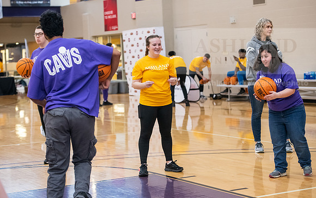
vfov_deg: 15.6
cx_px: 158
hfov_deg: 24.6
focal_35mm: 84
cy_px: 95
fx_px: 724
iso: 3200
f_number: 3.5
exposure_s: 1/200
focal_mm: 82
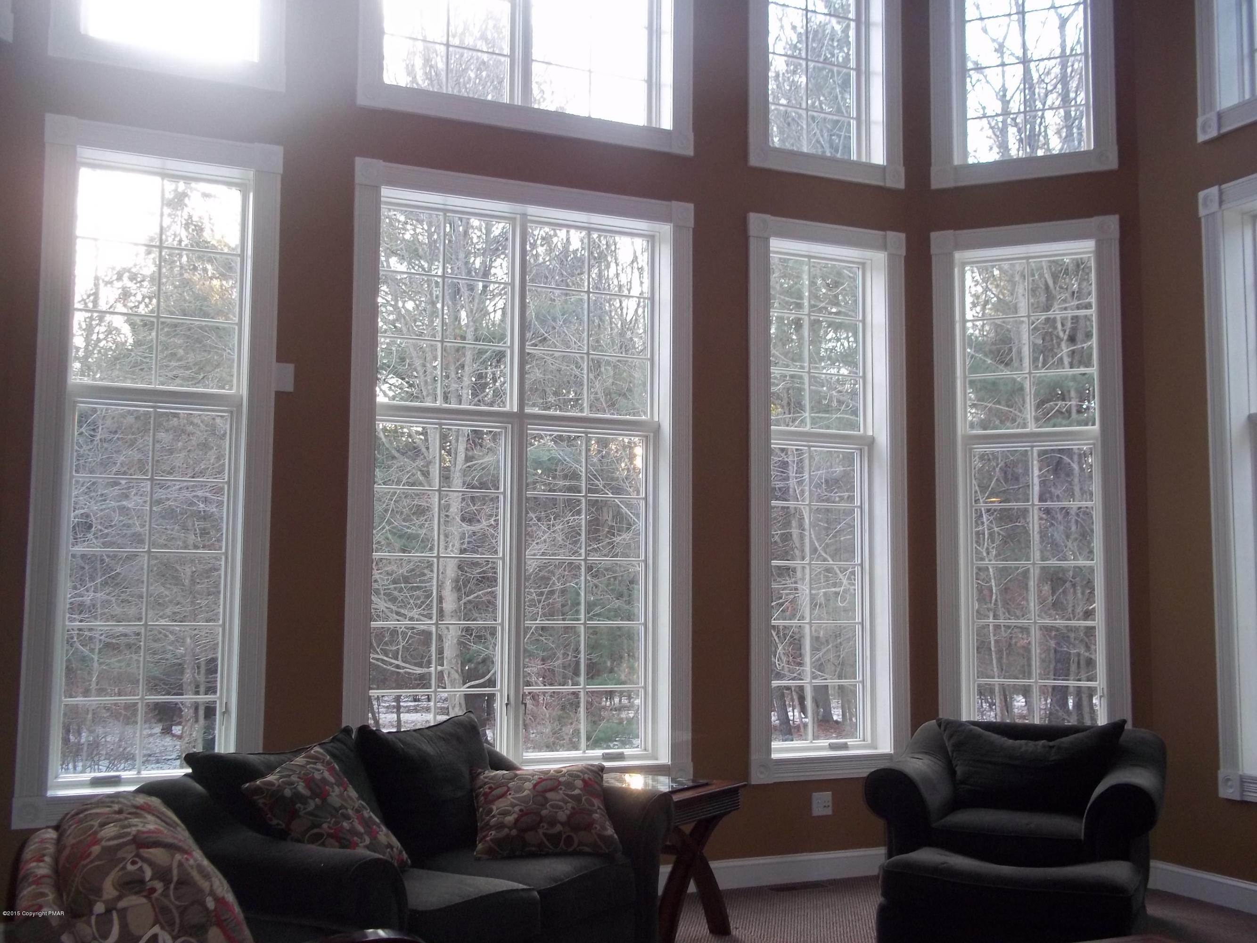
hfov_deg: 51.4
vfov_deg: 39.7
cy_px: 472
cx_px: 628
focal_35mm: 36
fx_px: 1307
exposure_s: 1/30
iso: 160
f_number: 3.1
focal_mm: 6.5
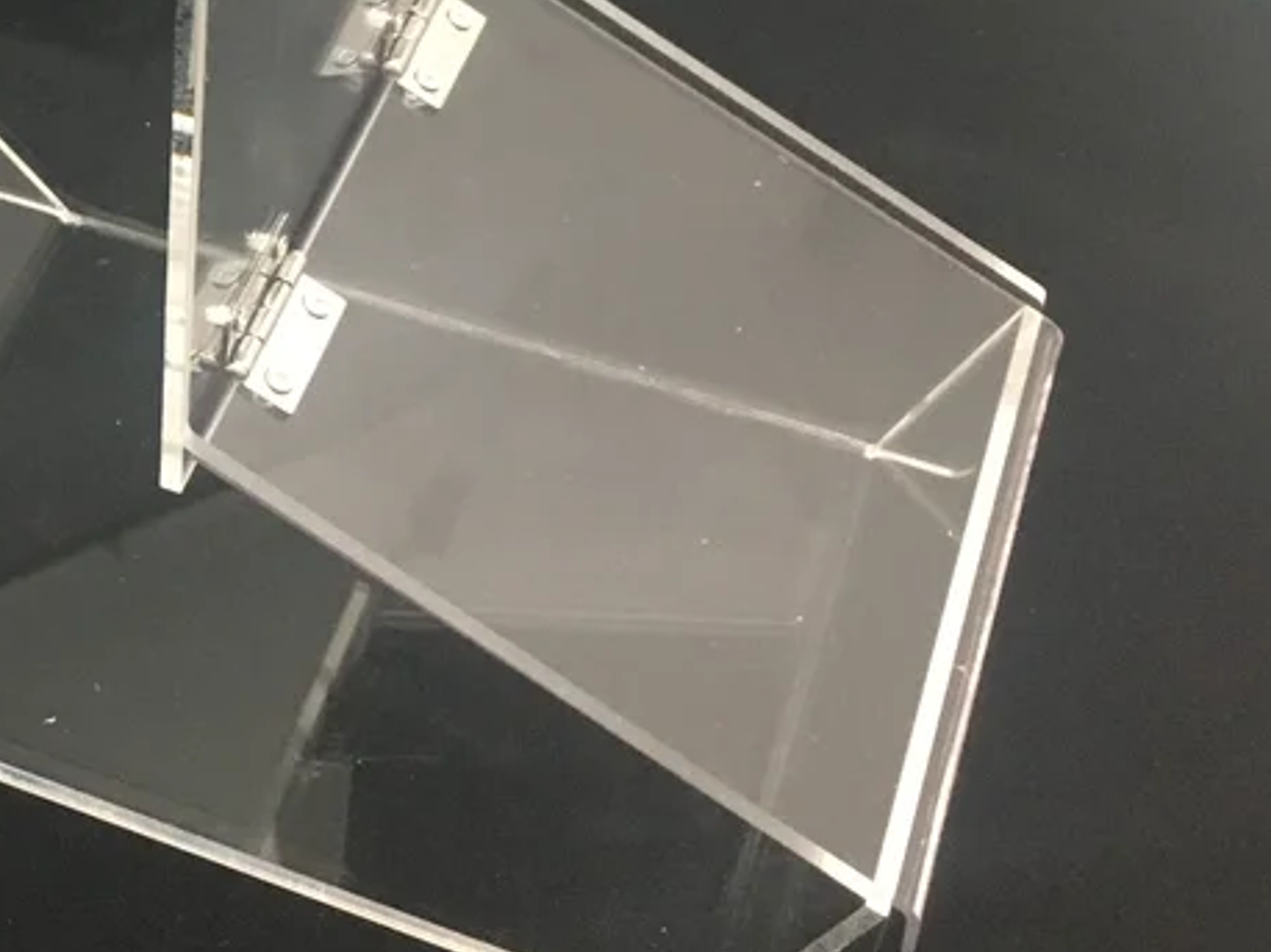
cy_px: 200
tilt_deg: -43.4
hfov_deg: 24.3
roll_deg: +1.1
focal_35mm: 76
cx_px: -50
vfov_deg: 19.2
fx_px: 2789
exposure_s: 1/25
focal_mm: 4.15
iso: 200
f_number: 2.2
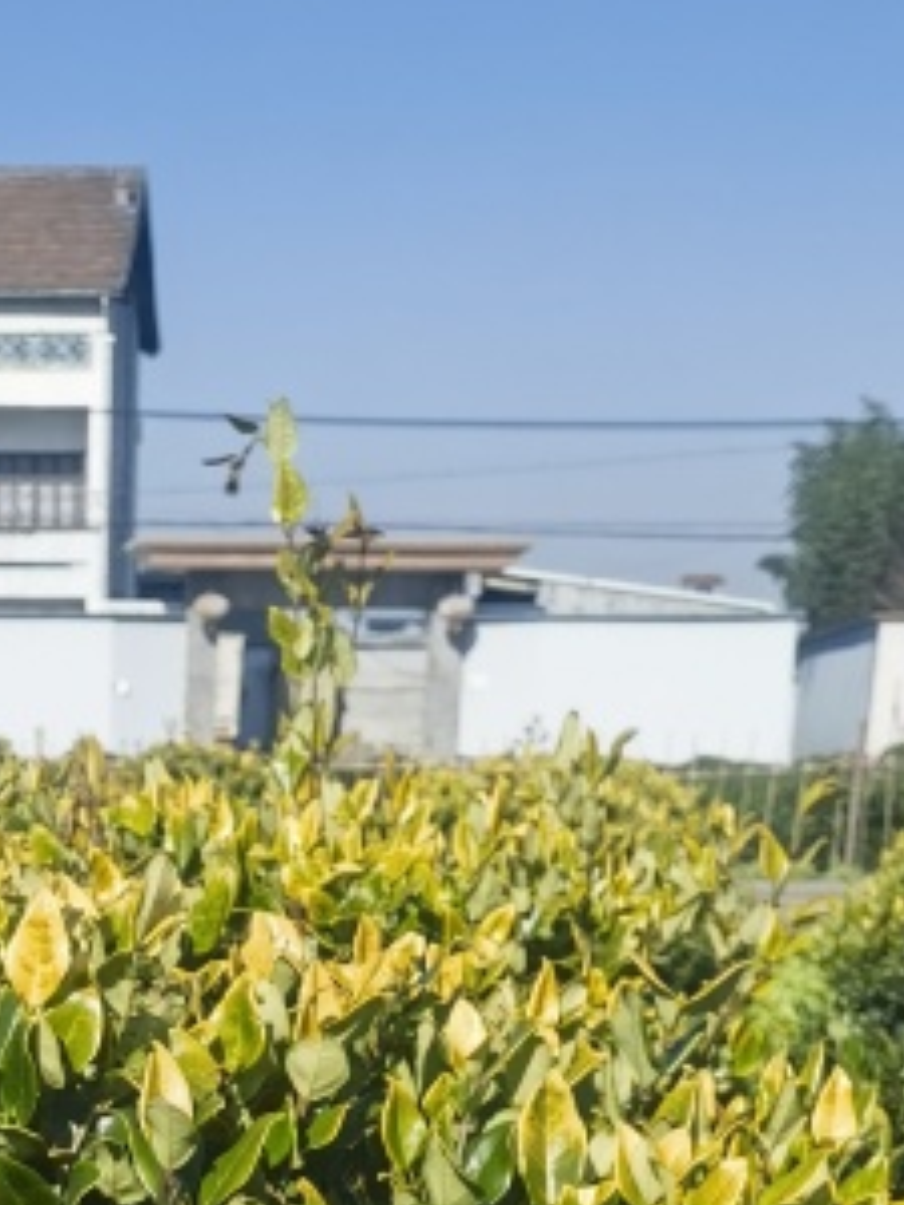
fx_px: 3343
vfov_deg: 17.7
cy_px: 1946
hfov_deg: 15.1
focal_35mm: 96
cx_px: 8
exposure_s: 1/3413
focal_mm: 6.67
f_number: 1.9
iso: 50
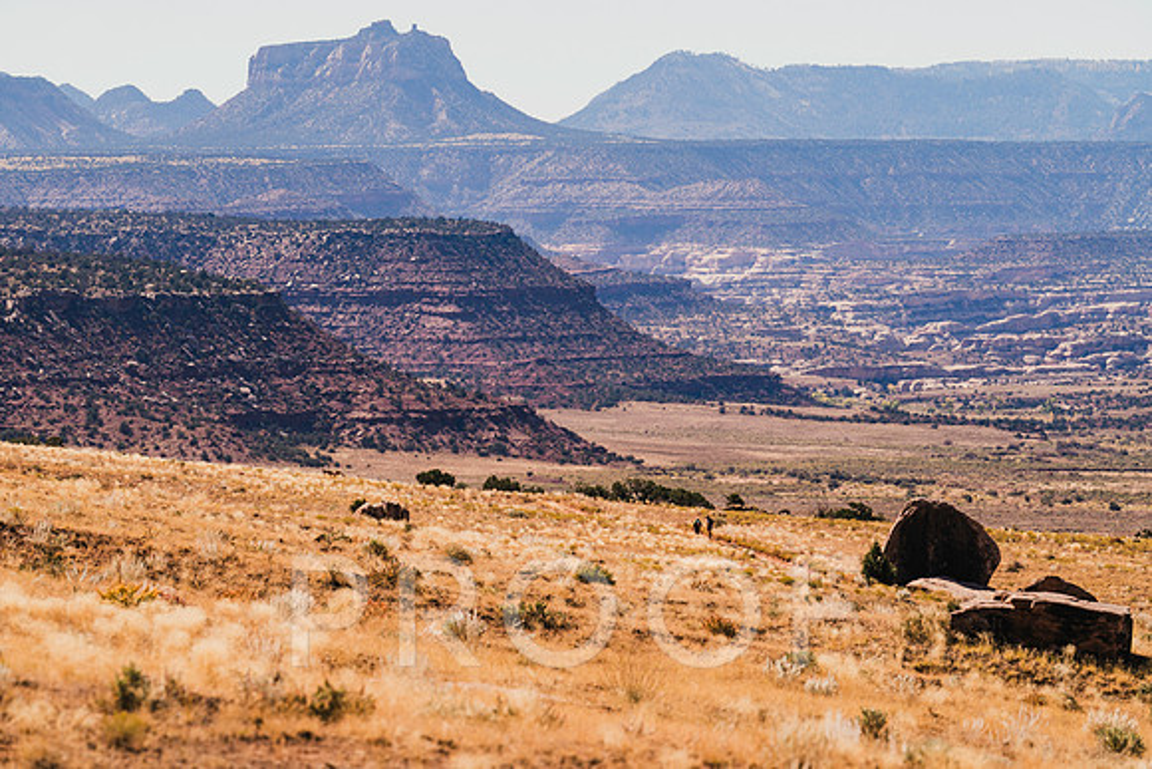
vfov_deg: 5.5
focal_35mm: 248
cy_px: 384
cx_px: 562
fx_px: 7943
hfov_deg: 8.3
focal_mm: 238
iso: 160
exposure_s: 1/1600
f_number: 5.6
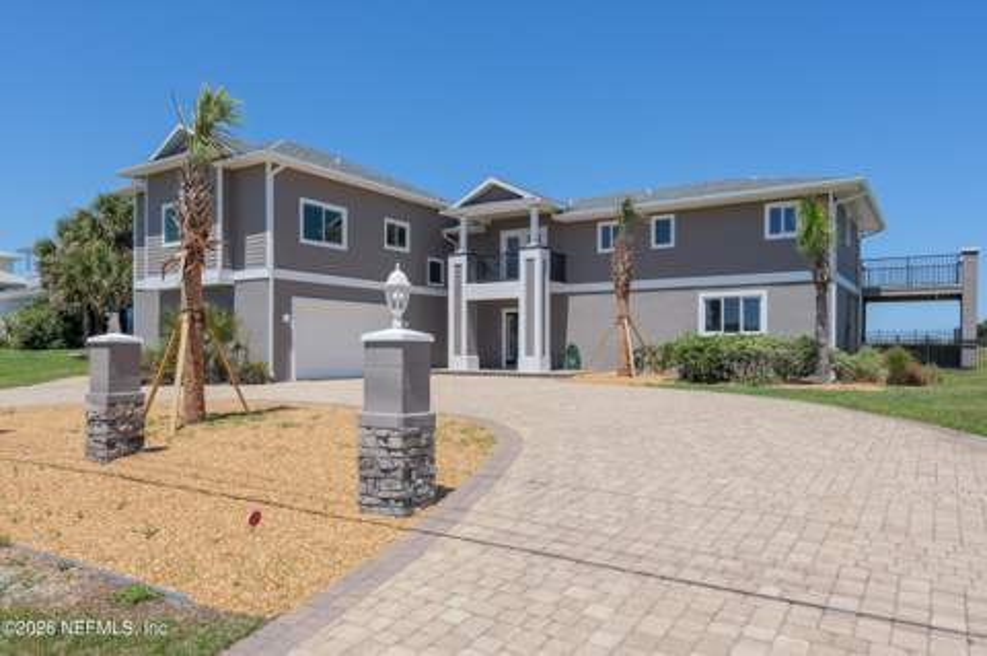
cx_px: 469
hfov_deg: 71.1
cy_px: 345
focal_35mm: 25
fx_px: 690
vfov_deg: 50.8
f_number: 9
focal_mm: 24
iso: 200
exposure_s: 1/250
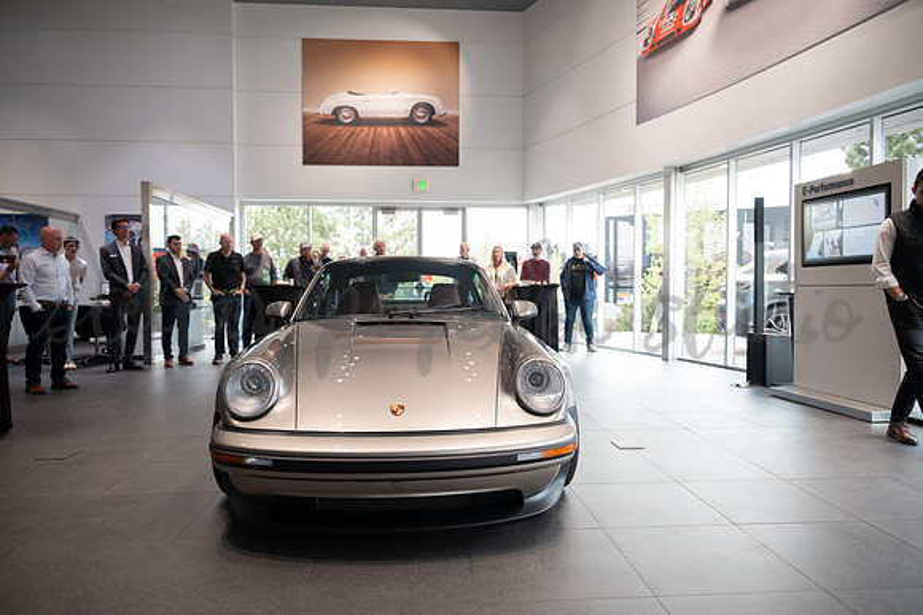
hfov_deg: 72.6
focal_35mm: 24
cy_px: 308
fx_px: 628
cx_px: 462
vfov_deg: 52.1
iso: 1600
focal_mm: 24.5
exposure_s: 1/80
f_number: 4
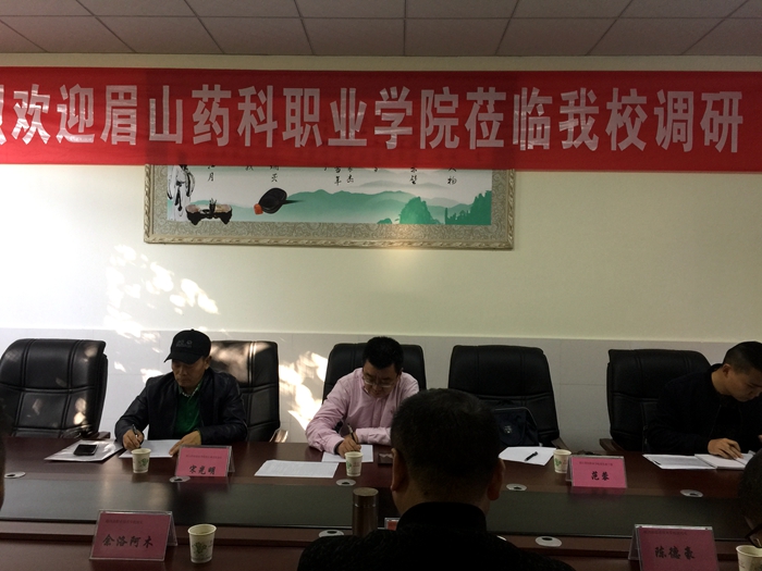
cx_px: 381
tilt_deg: +0.0
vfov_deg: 48.2
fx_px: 638
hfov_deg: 61.7
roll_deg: -2.7
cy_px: 286
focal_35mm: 29
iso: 50
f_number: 2.2
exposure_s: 1/17
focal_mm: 4.15
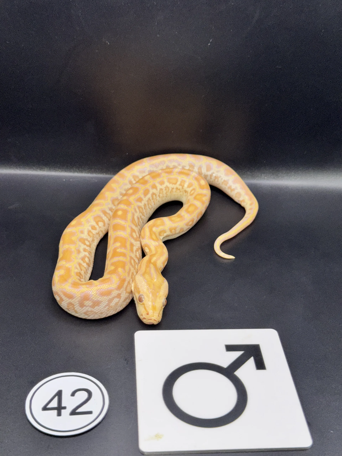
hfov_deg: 30.3
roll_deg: -4.2
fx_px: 632
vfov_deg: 39.7
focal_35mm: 48
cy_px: 228
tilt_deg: -32.4
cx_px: 171
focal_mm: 6.76
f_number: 1.78
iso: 50
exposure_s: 1/495
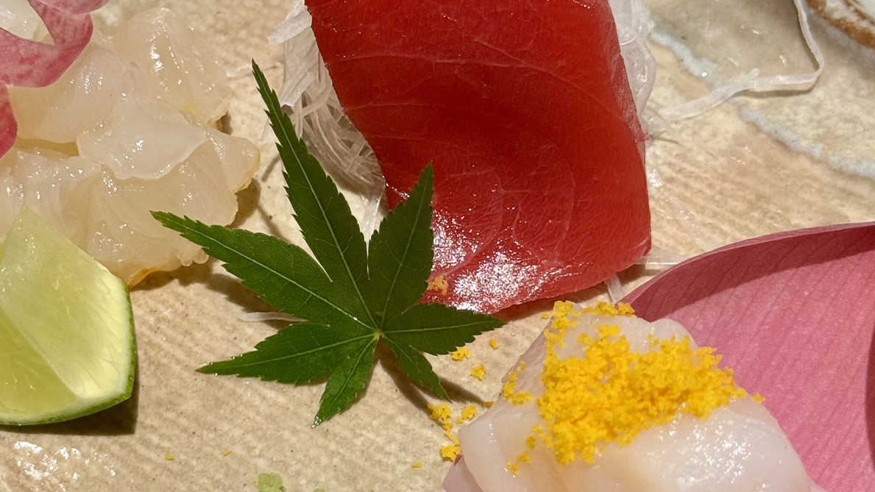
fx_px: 2042
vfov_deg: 13.7
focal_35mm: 88
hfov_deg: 24.2
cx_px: 405
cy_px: 244
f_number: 1.78
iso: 100
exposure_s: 1/71
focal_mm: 6.76
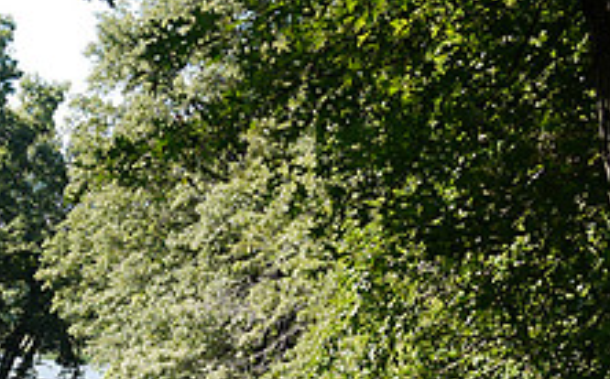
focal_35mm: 111
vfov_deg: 11.5
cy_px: 476
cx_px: -5
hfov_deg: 18.3
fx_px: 1843
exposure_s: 1/250
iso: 100
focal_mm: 20
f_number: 4
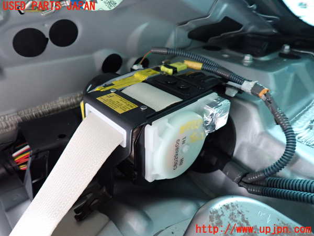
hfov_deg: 69.4
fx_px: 227
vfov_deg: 54.9
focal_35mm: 25
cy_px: 118
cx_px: 157
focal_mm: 4.5
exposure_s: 1/30
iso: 640
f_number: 2
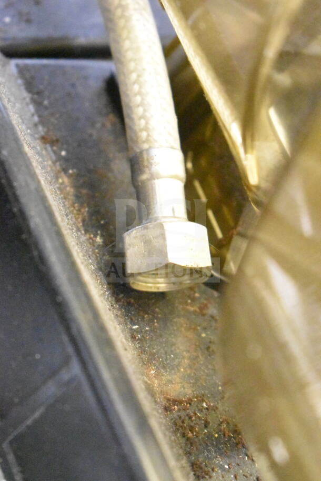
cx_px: 160
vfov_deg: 24.6
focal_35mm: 82
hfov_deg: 16.6
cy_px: 240
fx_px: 1103
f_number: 5.6
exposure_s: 1/100
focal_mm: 55
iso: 25600
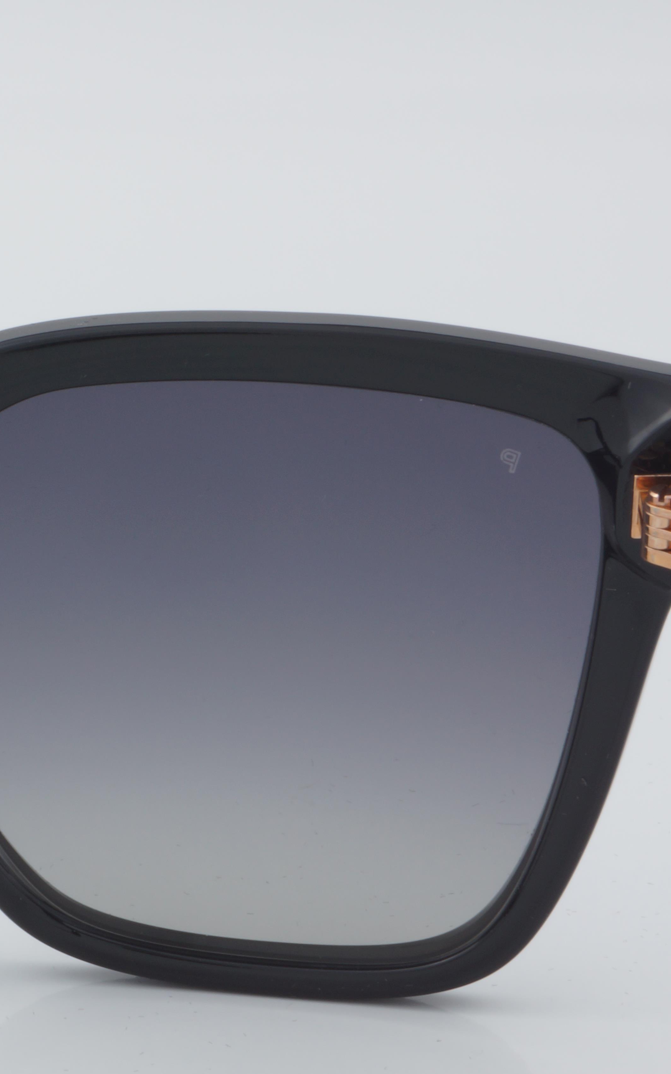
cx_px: -211
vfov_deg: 14.0
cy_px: 631
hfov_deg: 8.7
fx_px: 4356
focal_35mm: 149
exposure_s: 1/4
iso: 100
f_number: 32
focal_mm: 55
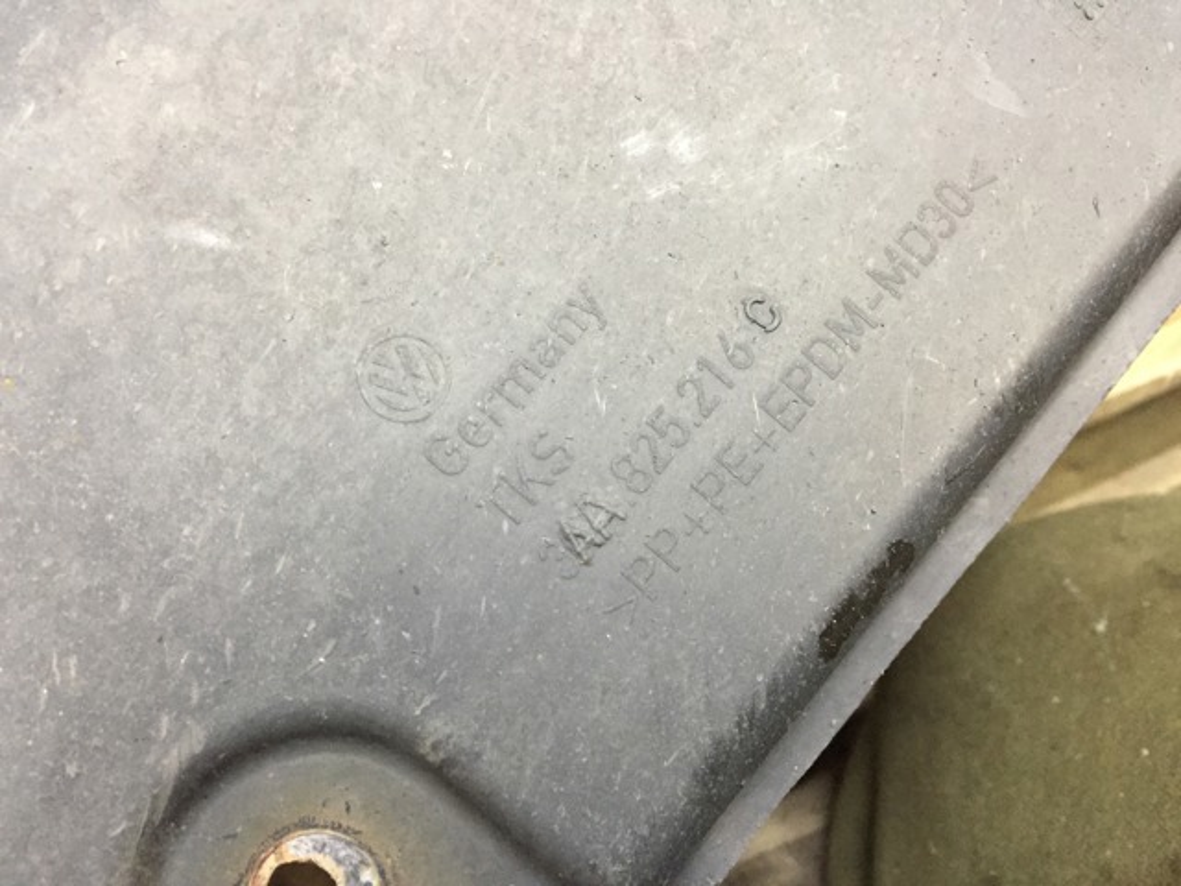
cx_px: 590
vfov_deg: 48.2
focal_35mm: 29
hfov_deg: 61.7
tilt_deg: -51.9
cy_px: 443
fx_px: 989
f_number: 2.2
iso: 250
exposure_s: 1/33
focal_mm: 4.15
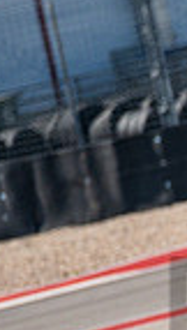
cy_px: 322
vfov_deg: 2.4
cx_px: 656
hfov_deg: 1.4
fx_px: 7813
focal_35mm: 891
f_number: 2.8
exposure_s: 1/2500
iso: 800
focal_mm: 140
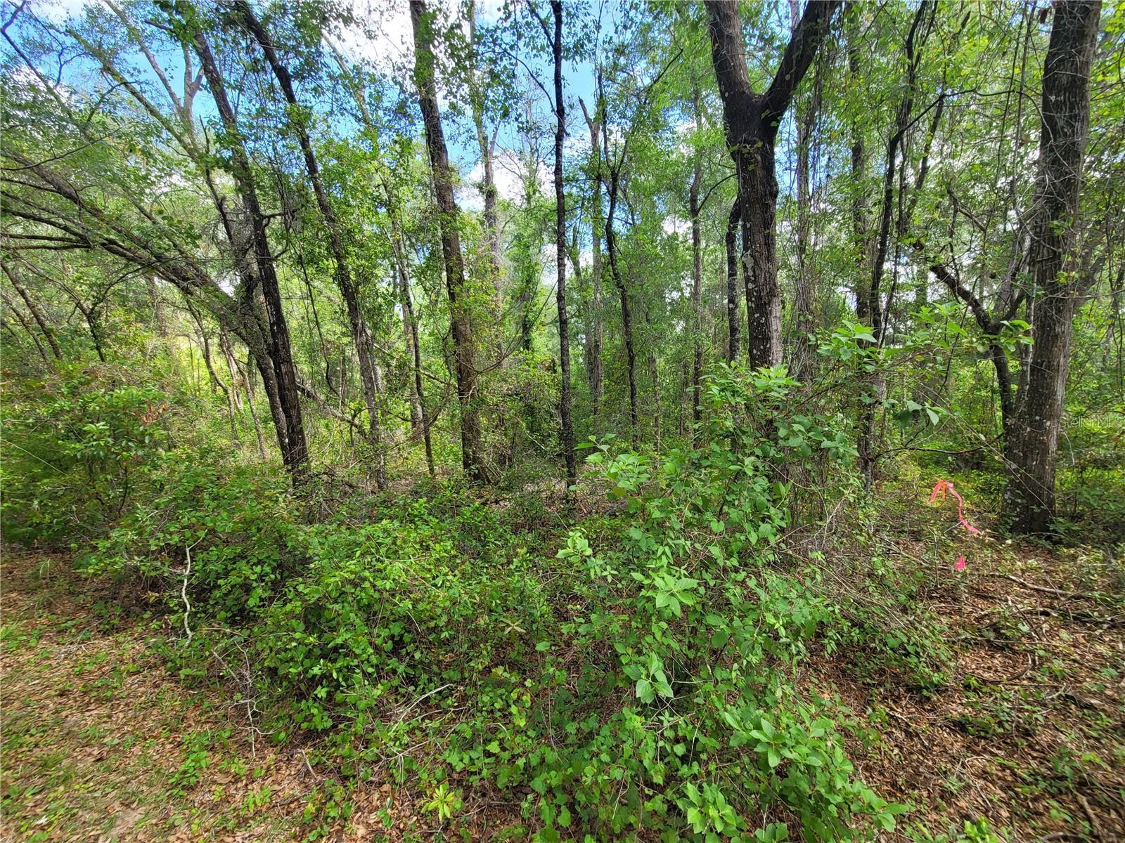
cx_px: 562
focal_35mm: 13
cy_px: 422
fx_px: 422
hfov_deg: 106.2
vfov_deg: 89.9
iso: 50
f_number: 2.2
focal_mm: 2.2
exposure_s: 1/172
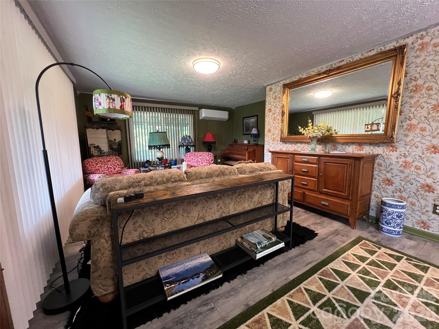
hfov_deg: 106.2
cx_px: 220
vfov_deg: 89.9
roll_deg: +0.6
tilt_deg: -7.9
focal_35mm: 13
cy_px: 164
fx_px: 165
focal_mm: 1.57
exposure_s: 1/60
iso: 400
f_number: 1.8
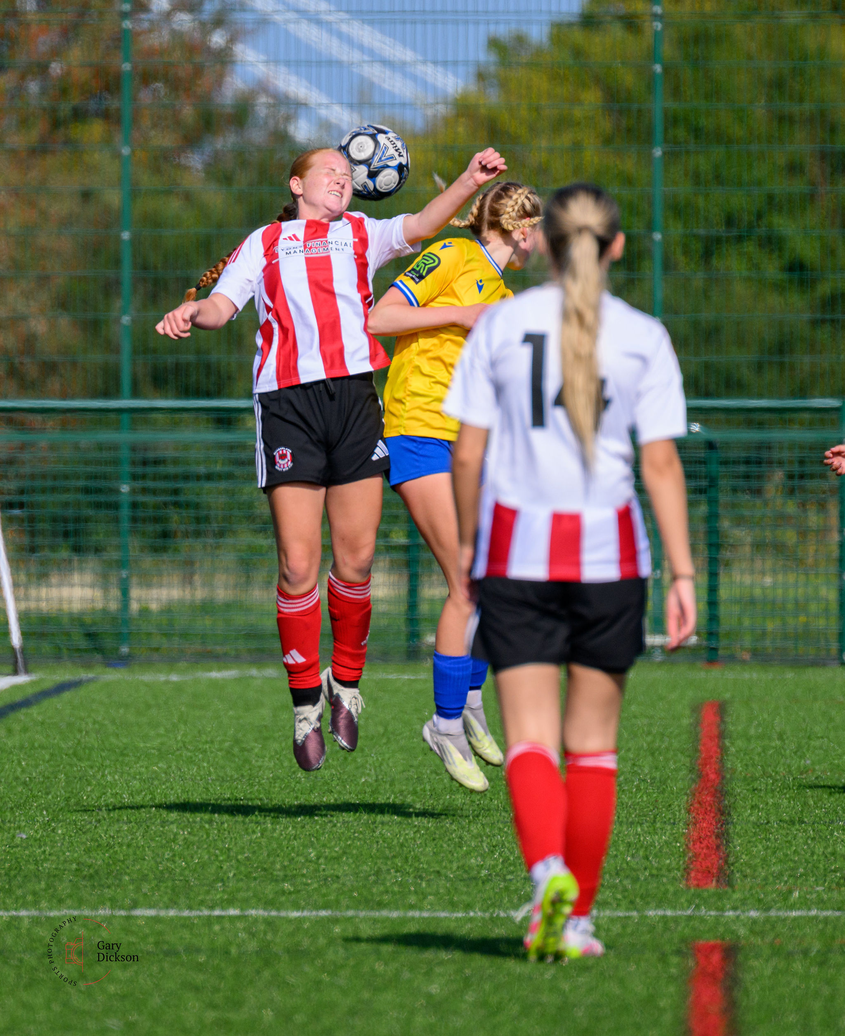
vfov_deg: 2.5
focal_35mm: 756
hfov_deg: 2.1
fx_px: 23337
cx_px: 322
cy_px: 442
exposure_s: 1/2000
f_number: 5.6
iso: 360
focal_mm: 400
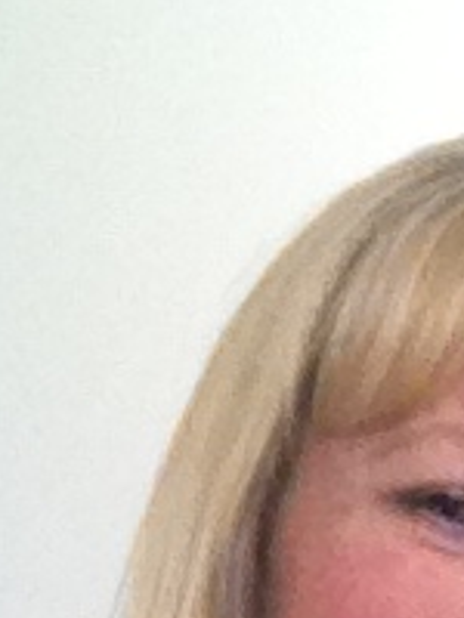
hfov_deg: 12.7
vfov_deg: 16.2
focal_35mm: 112
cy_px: 899
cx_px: 634
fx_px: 2002
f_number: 2.4
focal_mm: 1.85
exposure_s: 1/30
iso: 500
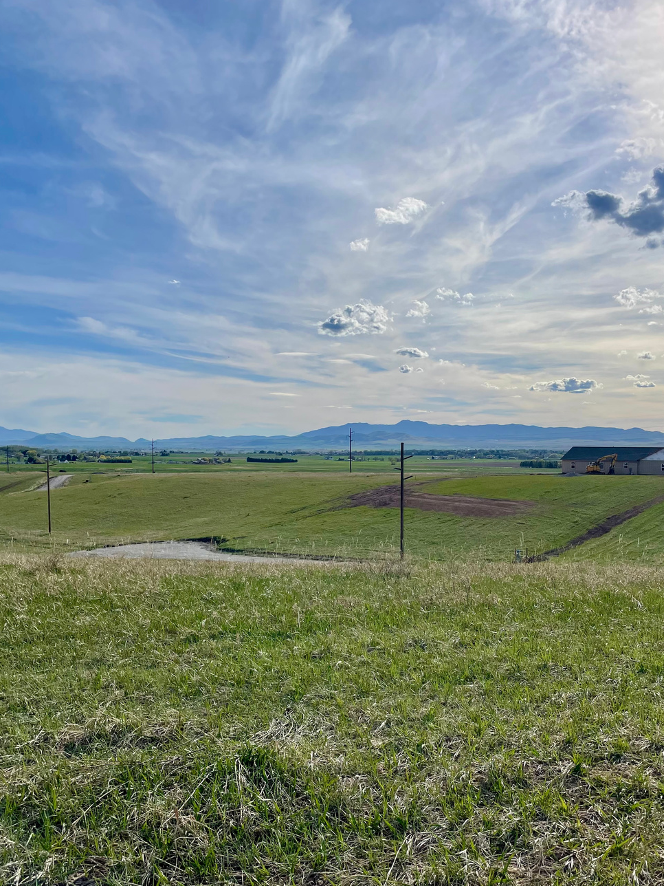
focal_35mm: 31
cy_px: 488
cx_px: 337
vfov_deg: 58.2
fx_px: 793
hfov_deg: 45.4
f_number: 1.6
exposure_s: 1/10753
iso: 32
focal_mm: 4.2
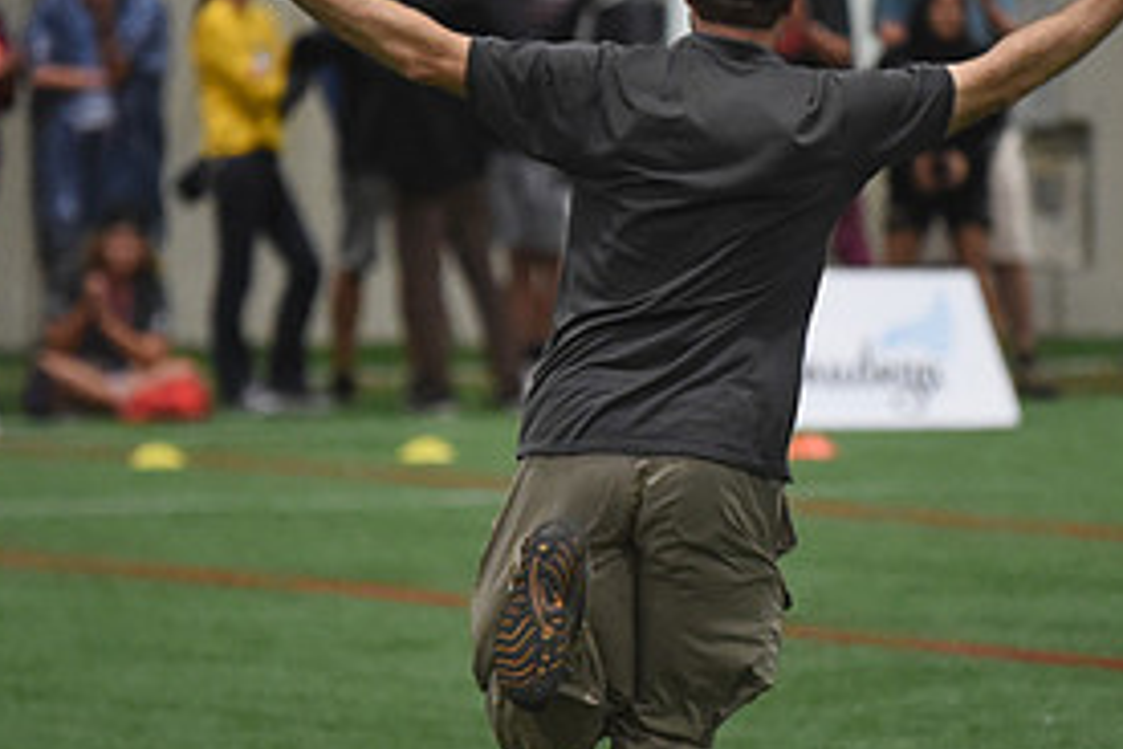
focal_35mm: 419
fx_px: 13069
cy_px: 315
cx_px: 663
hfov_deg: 4.9
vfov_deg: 3.3
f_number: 2.8
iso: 10000
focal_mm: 200
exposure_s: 1/640
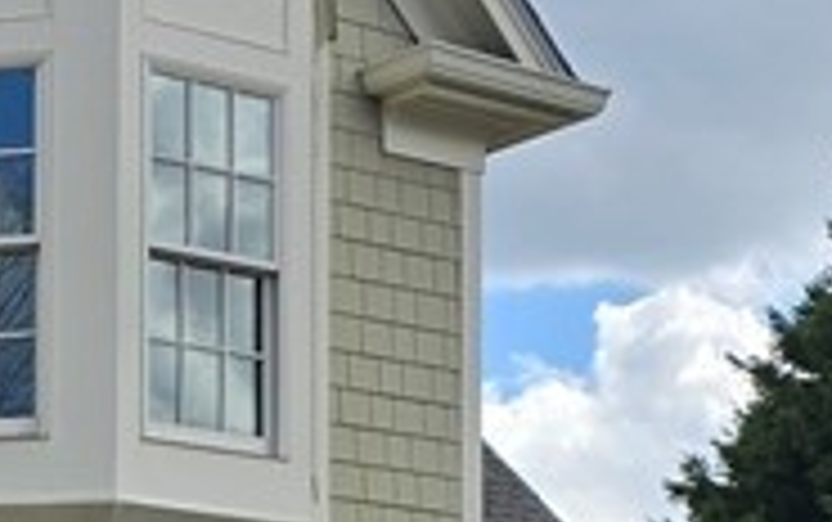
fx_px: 3064
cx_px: -342
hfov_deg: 14.6
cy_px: 891
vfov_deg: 9.3
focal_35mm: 135
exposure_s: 1/1096
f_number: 1.7
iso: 12
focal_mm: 6.3
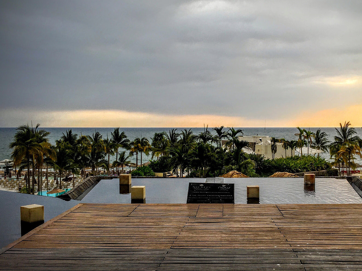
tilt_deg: -2.2
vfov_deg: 32.8
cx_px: 223
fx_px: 460
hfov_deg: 42.7
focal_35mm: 44
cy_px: 154
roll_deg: +0.5
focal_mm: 4.15
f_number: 2.2
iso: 25
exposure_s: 1/439
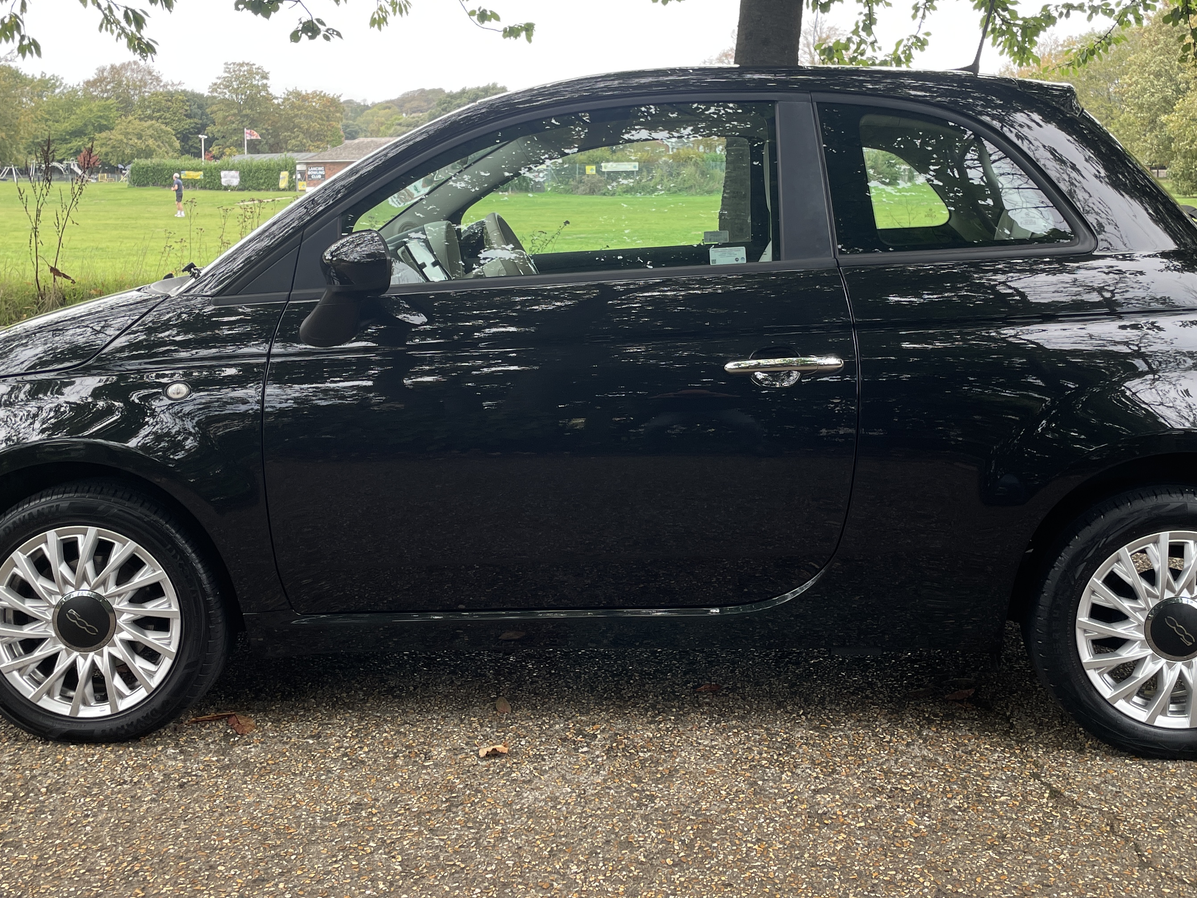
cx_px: 649
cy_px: 349
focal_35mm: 39
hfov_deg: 47.8
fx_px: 1349
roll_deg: +0.1
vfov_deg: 36.6
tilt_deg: -3.7
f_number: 1.6
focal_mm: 4.2
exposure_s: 1/130
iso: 32
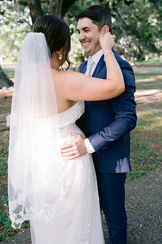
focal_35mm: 35
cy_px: 122
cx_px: 81
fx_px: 236
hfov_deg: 37.9
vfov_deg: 54.4
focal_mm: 35
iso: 250
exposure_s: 1/250
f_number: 2.8
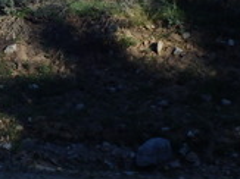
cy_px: 4
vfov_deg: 16.8
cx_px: 24
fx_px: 596
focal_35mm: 86
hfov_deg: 22.2
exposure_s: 1/640
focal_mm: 5
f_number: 3.9
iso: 125
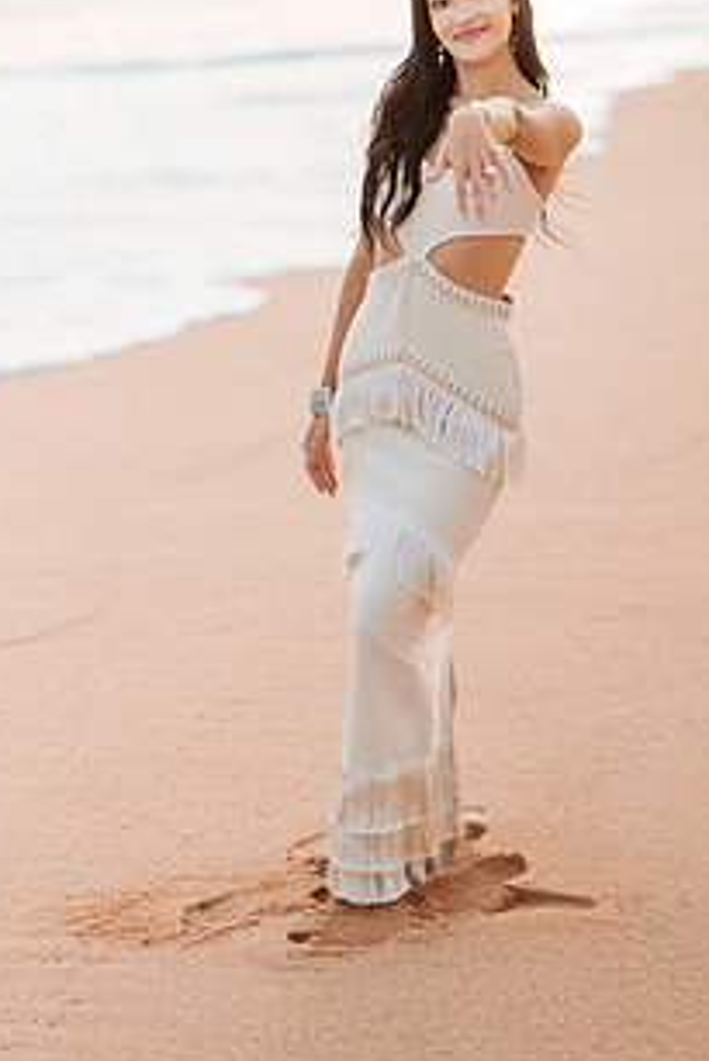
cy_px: 308
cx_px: 474
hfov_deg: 16.1
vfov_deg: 23.7
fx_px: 2508
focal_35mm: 85
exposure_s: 1/6400
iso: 250
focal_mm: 58
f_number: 1.4
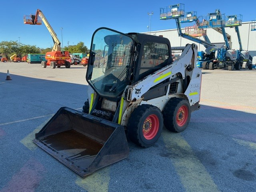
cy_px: 96
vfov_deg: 48.2
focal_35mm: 29
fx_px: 214
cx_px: 128
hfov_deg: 61.7
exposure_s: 1/829
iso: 25
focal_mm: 3
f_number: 1.8
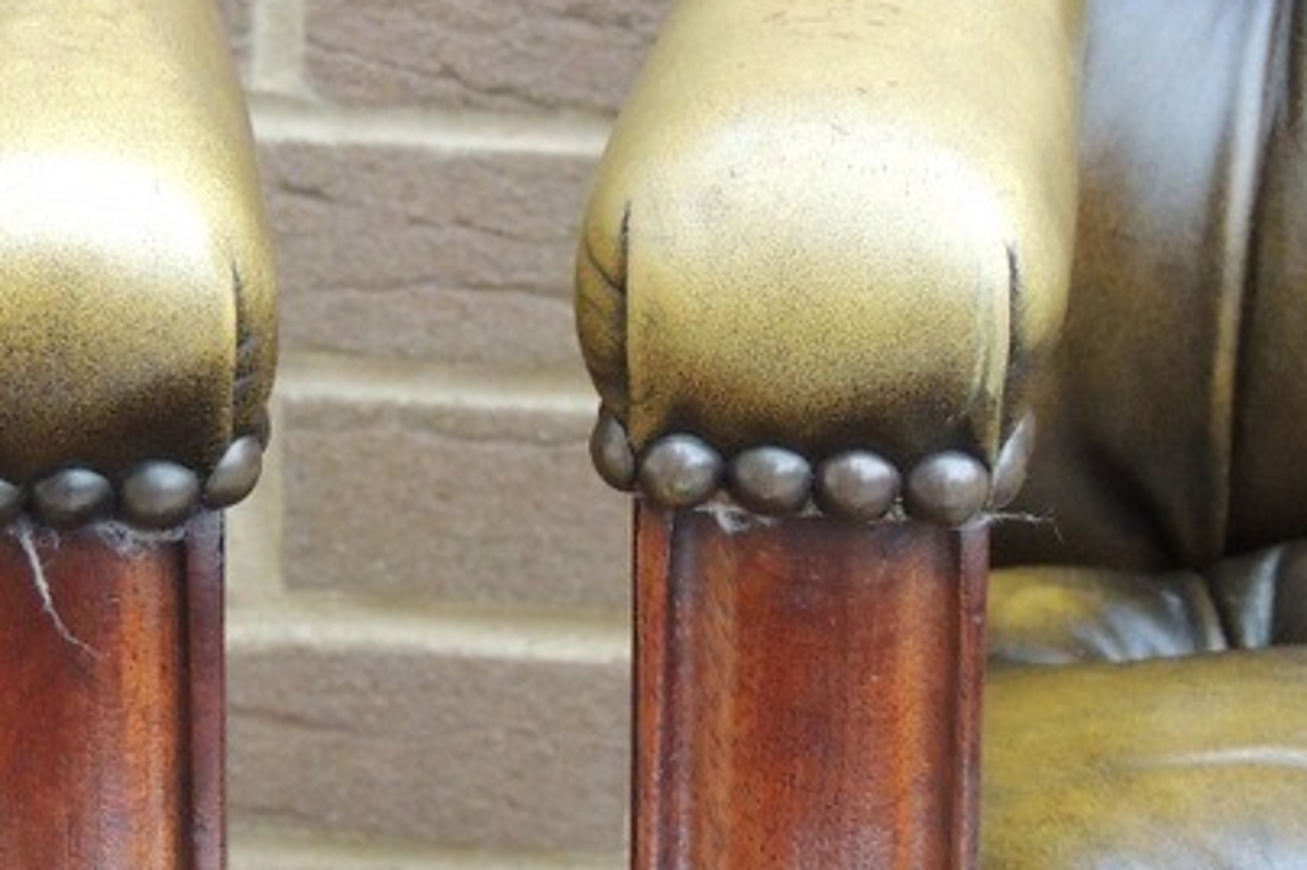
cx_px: 362
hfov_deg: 16.5
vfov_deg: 11.0
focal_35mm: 124
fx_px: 4500
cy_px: 527
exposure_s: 1/125
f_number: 3.5
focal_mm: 8.3
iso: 640
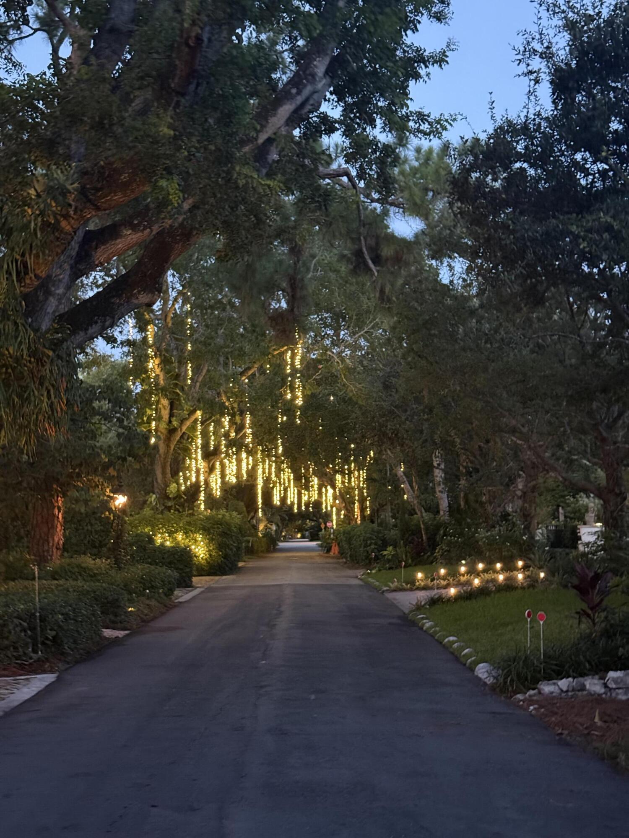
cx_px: 314
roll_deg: -0.2
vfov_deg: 39.7
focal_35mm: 48
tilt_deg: +5.1
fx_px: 1163
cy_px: 419
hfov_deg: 30.3
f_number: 1.78
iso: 800
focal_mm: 6.76
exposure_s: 1/20
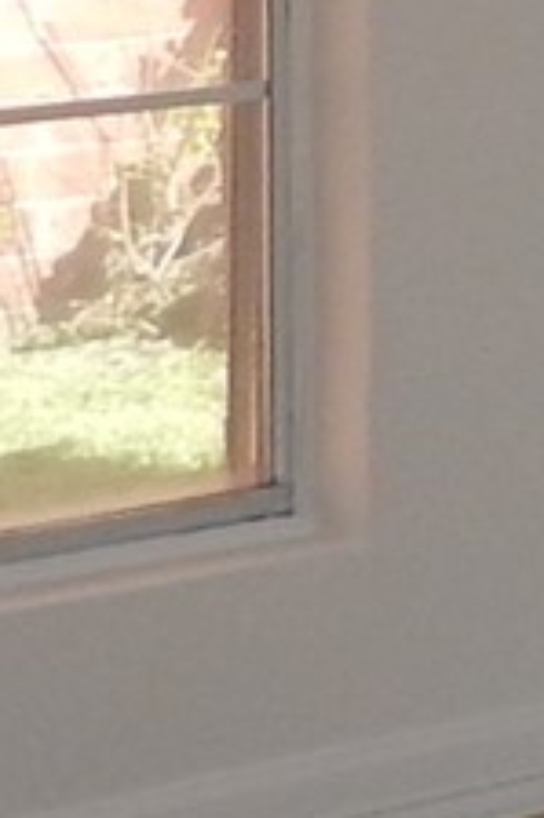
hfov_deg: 4.6
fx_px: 4971
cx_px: 3322
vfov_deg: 9.1
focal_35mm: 219
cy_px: -446
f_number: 3
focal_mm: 4
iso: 125
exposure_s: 1/100
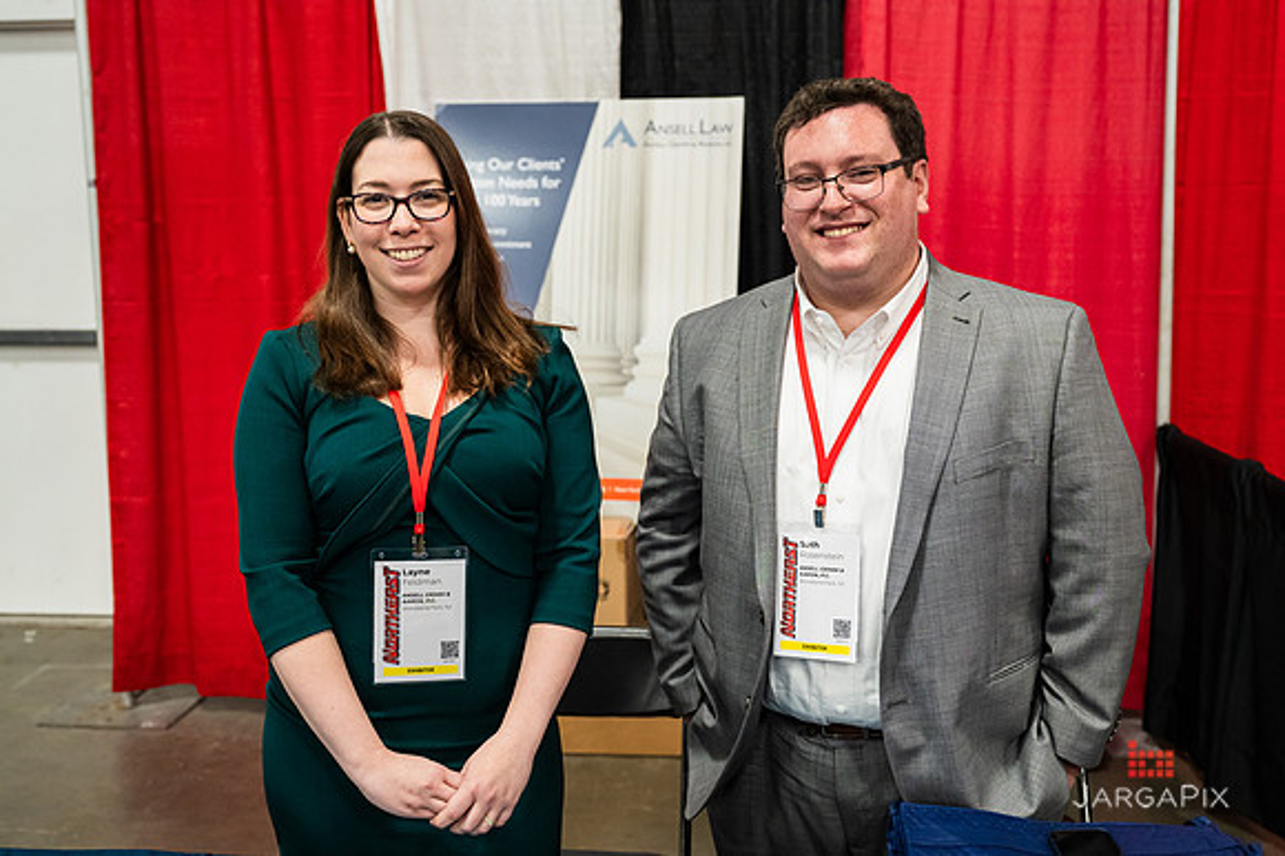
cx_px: 642
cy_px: 428
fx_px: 1424
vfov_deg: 33.4
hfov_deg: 48.6
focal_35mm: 40
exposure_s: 1/200
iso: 4000
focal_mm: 39
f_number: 4
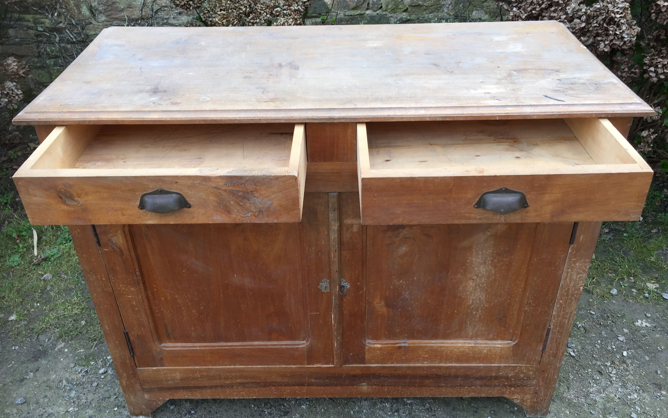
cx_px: 331
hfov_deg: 61.2
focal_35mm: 31
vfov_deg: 40.5
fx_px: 564
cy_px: 174
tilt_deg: -33.8
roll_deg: +0.1
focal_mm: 4.15
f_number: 2.2
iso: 32
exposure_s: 1/118
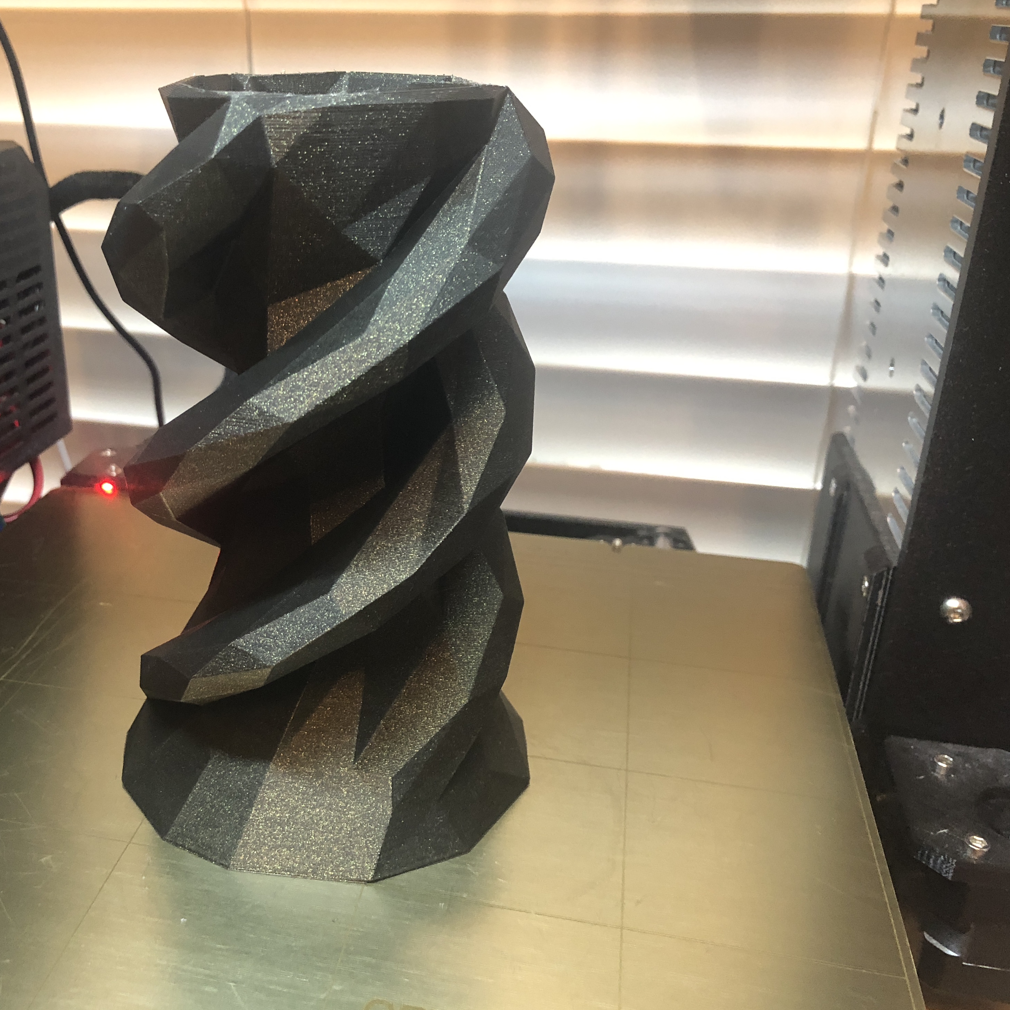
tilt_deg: -22.7
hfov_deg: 47.8
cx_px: 348
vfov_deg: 48.4
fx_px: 1122
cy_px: 500
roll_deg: -0.4
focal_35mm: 34
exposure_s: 1/15
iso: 100
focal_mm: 4
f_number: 1.8
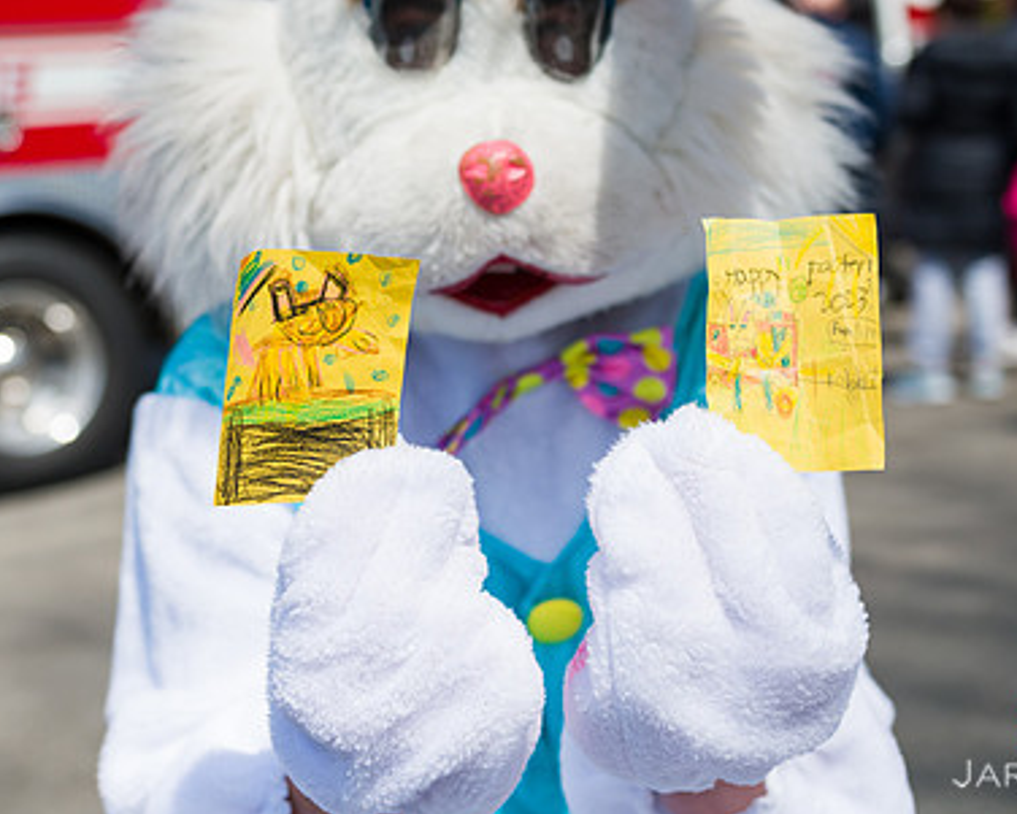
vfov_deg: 27.6
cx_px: 427
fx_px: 1656
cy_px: 325
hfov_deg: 34.1
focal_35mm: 55
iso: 200
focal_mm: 38
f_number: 4
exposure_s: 1/4000
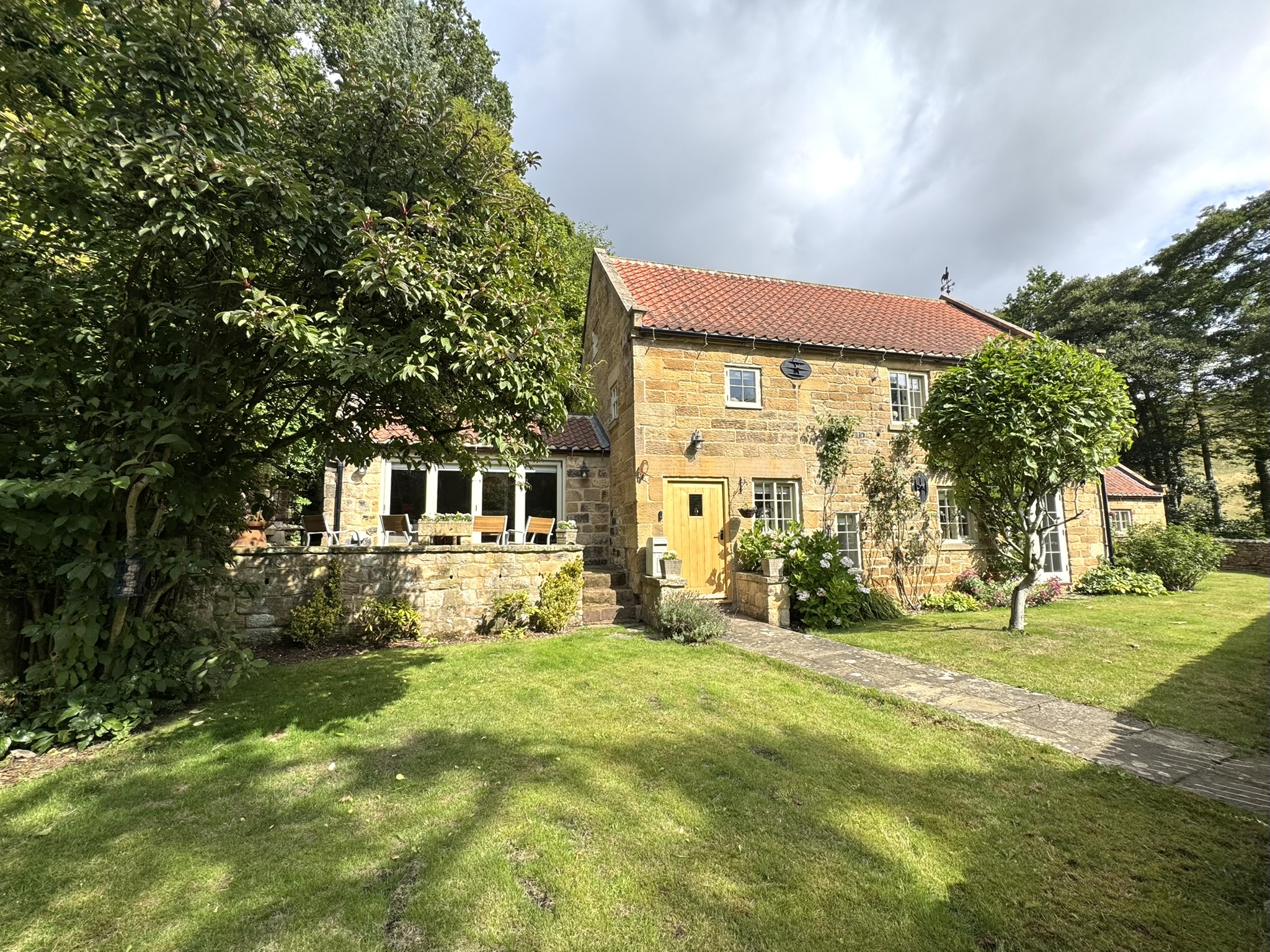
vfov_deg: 85.7
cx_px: 635
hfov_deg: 102.1
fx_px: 514
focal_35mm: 14
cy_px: 476
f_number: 2.2
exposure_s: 1/1256
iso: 40
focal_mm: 2.22
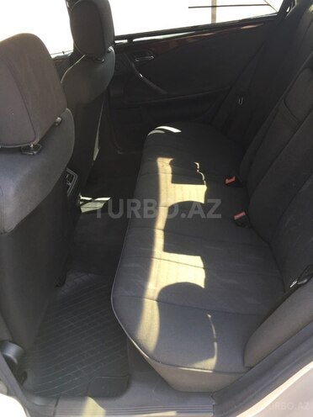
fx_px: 350
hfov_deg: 48.2
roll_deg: +11.1
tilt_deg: -35.7
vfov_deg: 61.7
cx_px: 156
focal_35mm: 29
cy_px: 208
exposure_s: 1/50
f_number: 2.2
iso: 32
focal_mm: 4.15
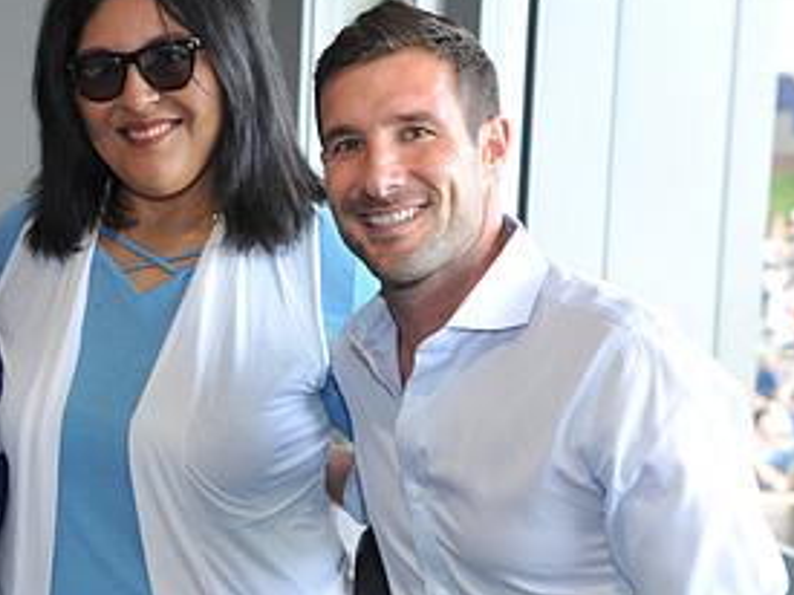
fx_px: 1674
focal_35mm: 73
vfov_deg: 20.1
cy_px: 399
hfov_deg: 26.5
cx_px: 234
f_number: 3.5
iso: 250
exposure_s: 1/80
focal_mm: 36
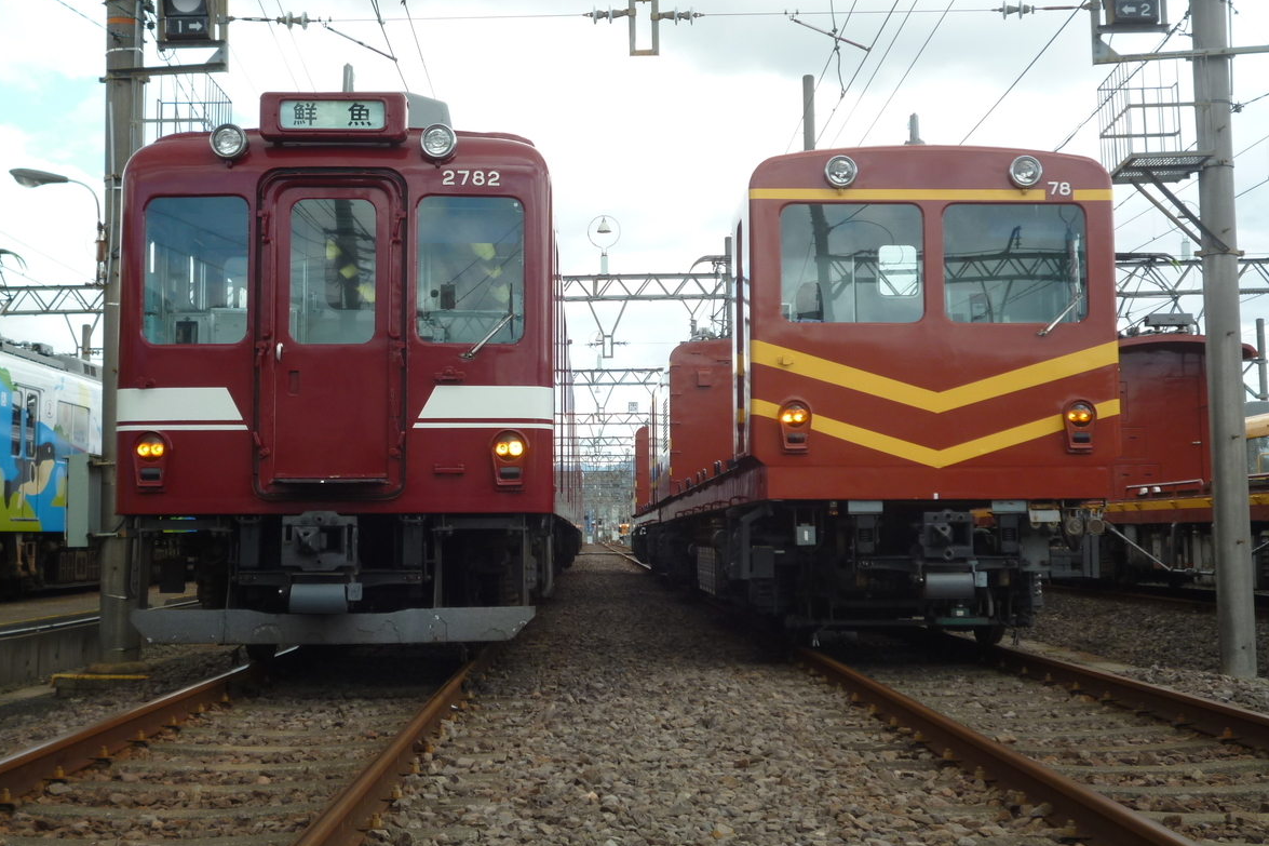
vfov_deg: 26.5
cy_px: 366
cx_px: 622
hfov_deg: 38.9
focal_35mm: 51
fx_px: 1797
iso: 100
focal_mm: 8.6
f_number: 4
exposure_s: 1/200
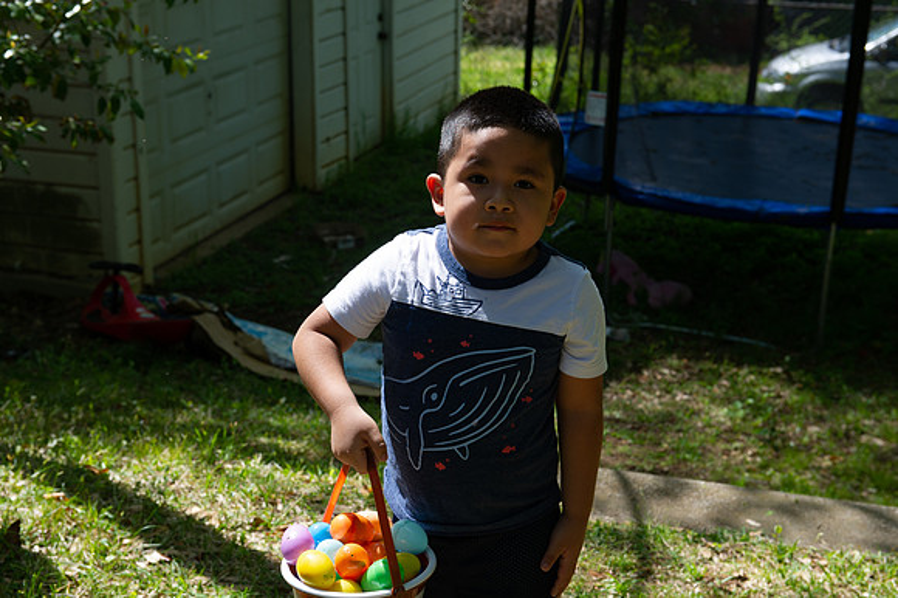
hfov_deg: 33.4
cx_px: 449
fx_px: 1496
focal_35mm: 60
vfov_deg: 22.6
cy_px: 299
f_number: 8
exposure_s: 1/250
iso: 200
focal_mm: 60
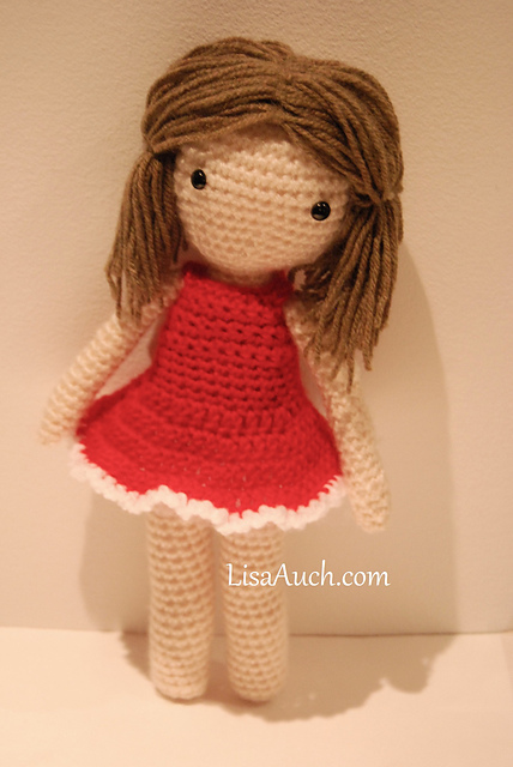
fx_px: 1344
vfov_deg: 31.9
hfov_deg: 21.6
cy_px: 384
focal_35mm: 63
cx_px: 256
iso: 1600
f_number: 5.3
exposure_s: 1/15
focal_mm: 42
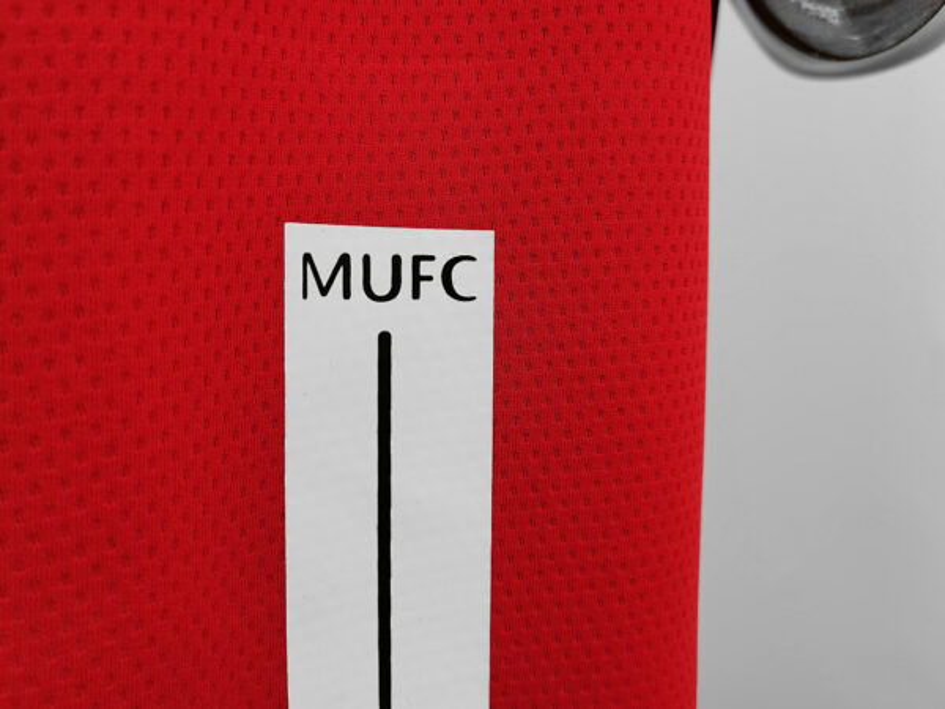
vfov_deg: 48.2
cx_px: 472
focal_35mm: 29
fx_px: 792
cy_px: 354
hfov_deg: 61.7
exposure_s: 1/50
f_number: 1.8
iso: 100
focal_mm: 5.58
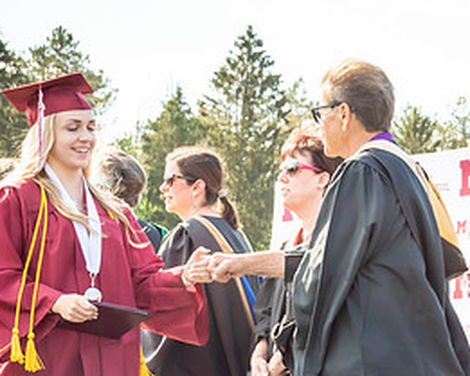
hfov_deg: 15.4
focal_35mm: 124
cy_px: 353
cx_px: 366
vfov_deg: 12.3
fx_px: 1726
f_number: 7.1
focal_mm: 34
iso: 200
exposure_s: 1/500
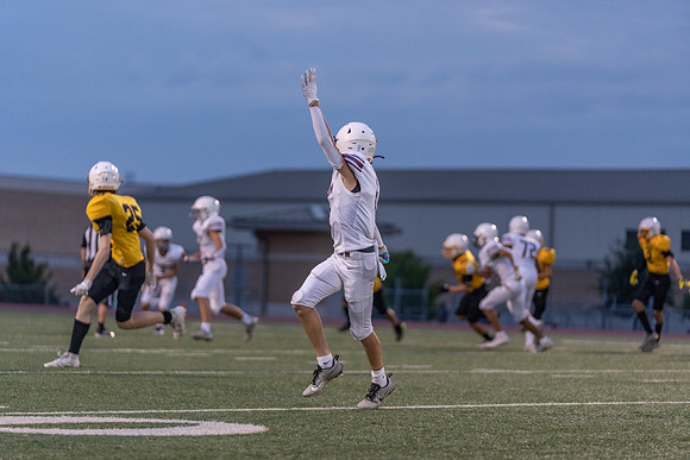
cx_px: 345
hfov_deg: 13.7
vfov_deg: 9.2
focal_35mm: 150
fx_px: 2876
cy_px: 230
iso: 2000
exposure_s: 1/1250
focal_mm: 150
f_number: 2.8
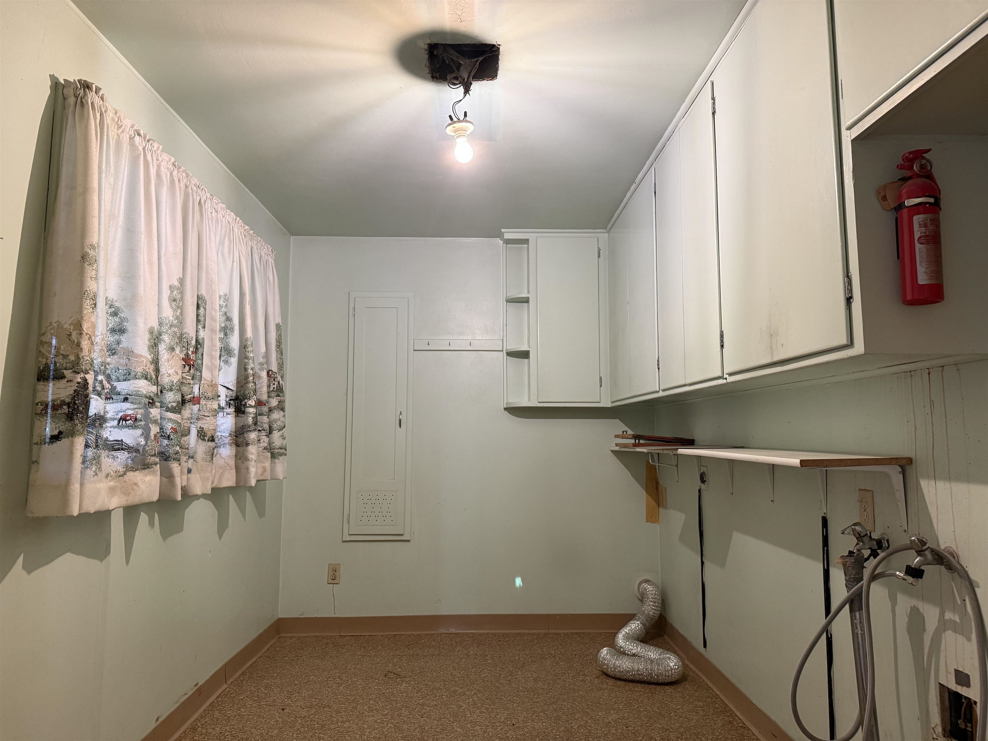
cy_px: 370
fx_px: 685
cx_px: 494
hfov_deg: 71.6
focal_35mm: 24
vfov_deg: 56.8
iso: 320
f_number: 1.78
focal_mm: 6.76
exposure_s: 1/60
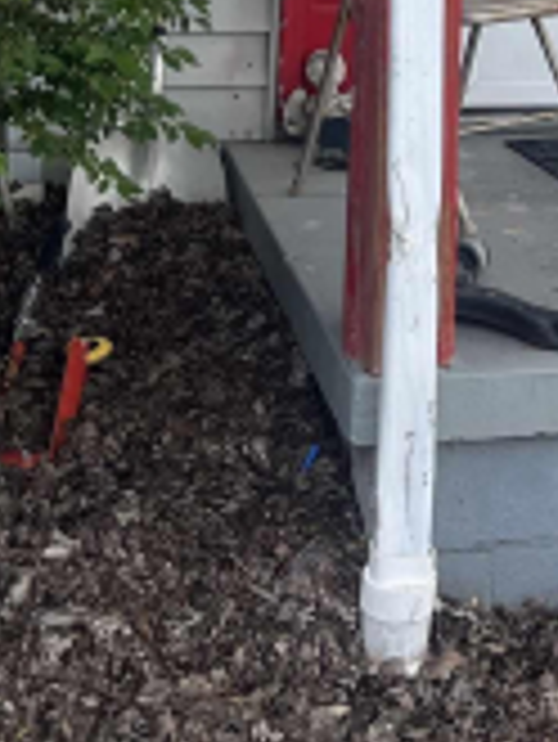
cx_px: 664
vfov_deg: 17.3
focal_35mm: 105
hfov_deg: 13.7
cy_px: -297
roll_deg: -1.6
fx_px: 2254
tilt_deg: -0.3
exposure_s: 1/878
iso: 50
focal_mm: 5.1
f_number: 1.6
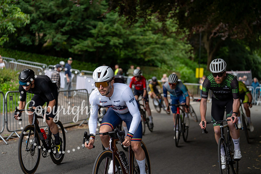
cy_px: 87
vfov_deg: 19.5
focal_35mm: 70
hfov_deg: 28.8
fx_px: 508
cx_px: 130
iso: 400
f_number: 2.8
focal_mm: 70
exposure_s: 1/800
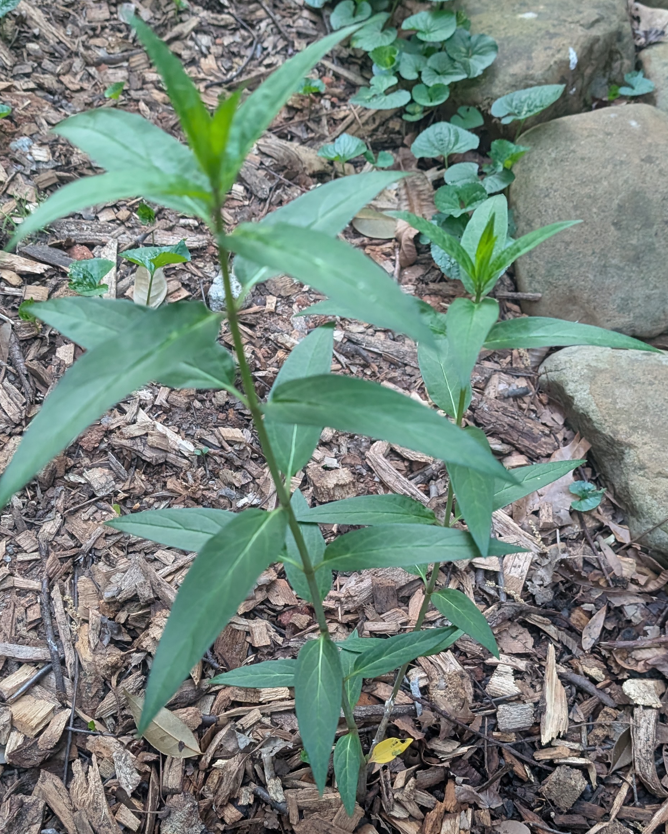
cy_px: 493
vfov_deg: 44.6
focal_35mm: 41
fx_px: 1013
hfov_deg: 36.4
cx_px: 379
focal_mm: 6.9
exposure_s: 1/201
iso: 1531
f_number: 1.68
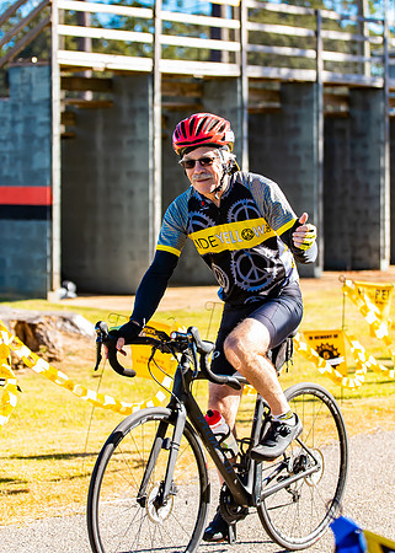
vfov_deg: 17.8
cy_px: 258
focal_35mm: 113
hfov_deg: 12.7
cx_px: 225
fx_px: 1770
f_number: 2.8
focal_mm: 70
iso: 250
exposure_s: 1/800
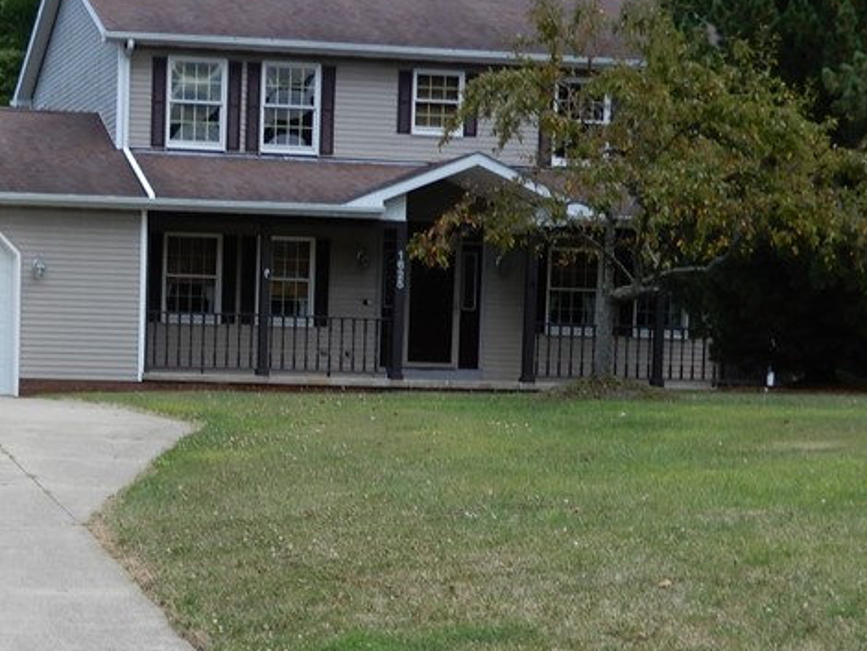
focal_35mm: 98
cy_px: 592
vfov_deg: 14.9
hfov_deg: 19.8
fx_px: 2456
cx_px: 148
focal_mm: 8
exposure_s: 1/250
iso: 80
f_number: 4
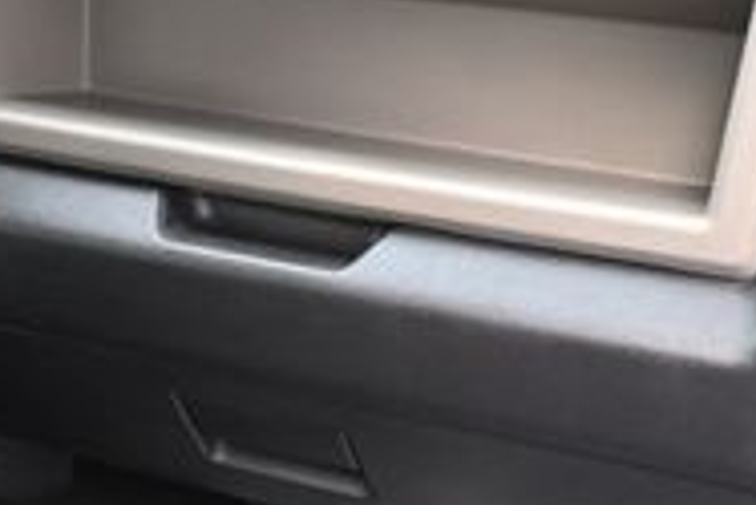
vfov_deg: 16.6
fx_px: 1723
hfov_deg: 23.4
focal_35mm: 82
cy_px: 388
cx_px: -57
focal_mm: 16
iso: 500
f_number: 3.5
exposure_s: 1/125
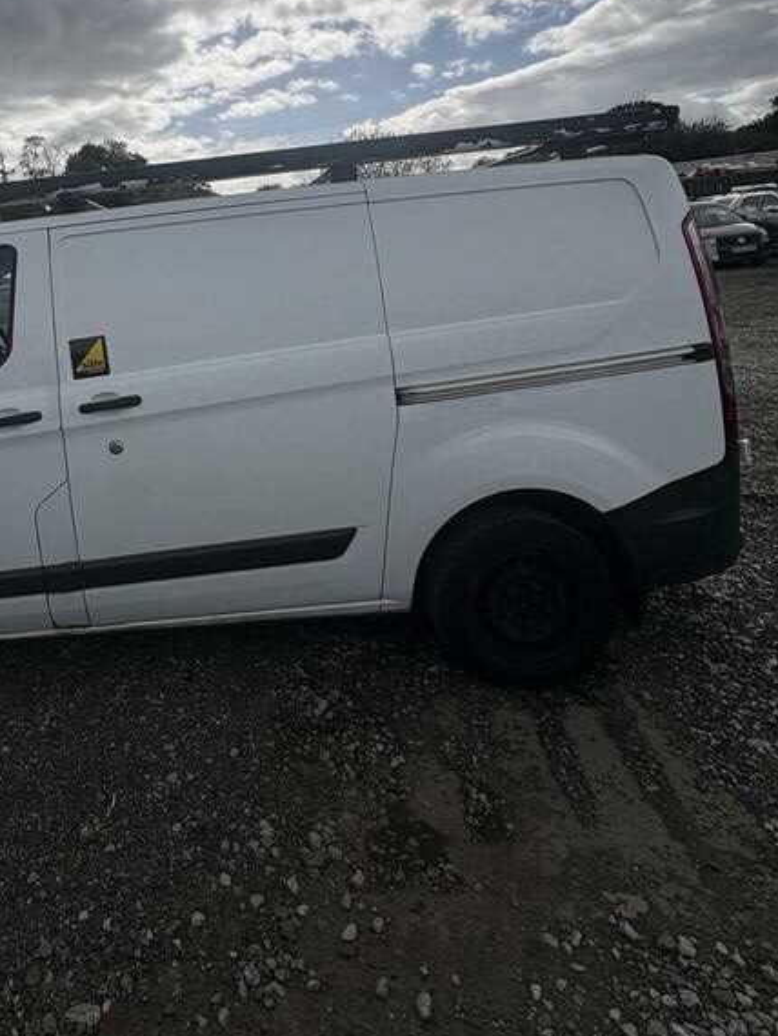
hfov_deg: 57.3
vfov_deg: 72.4
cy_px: 293
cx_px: 173
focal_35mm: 22
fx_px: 659
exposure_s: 1/3390
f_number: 2.2
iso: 50
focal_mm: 2.22
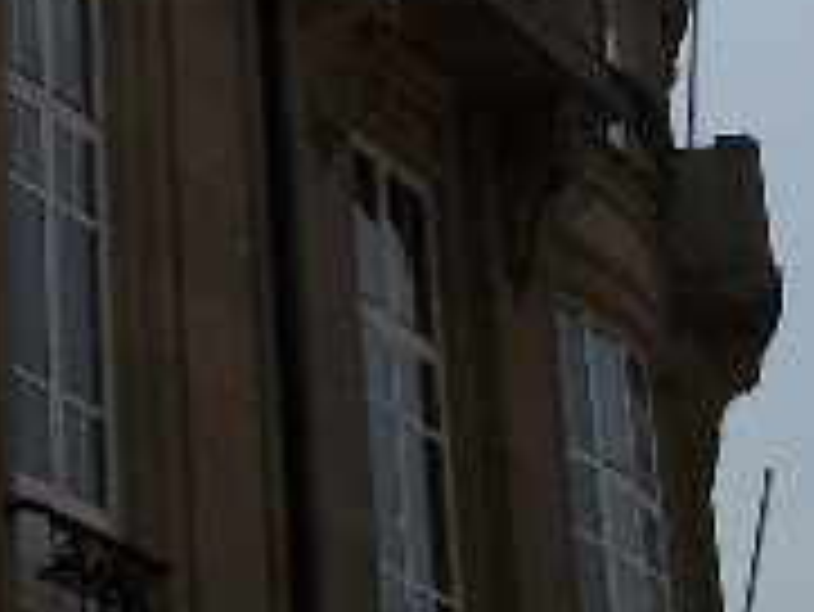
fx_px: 3953
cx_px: 225
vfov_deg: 8.3
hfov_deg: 11.7
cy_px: -734
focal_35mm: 168
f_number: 4.8
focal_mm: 8
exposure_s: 1/1000
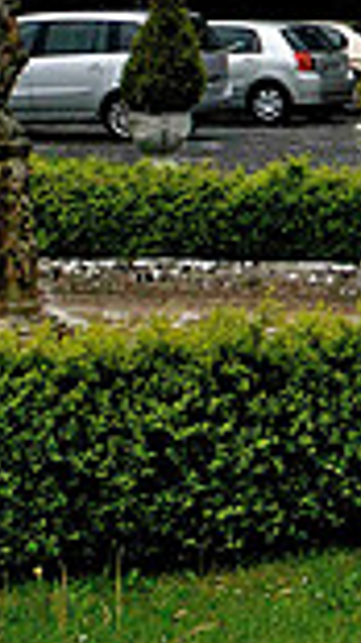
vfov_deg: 14.8
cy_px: -116
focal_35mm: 141
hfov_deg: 7.8
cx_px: 934
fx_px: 2403
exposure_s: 1/500
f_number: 11
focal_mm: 24
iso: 800
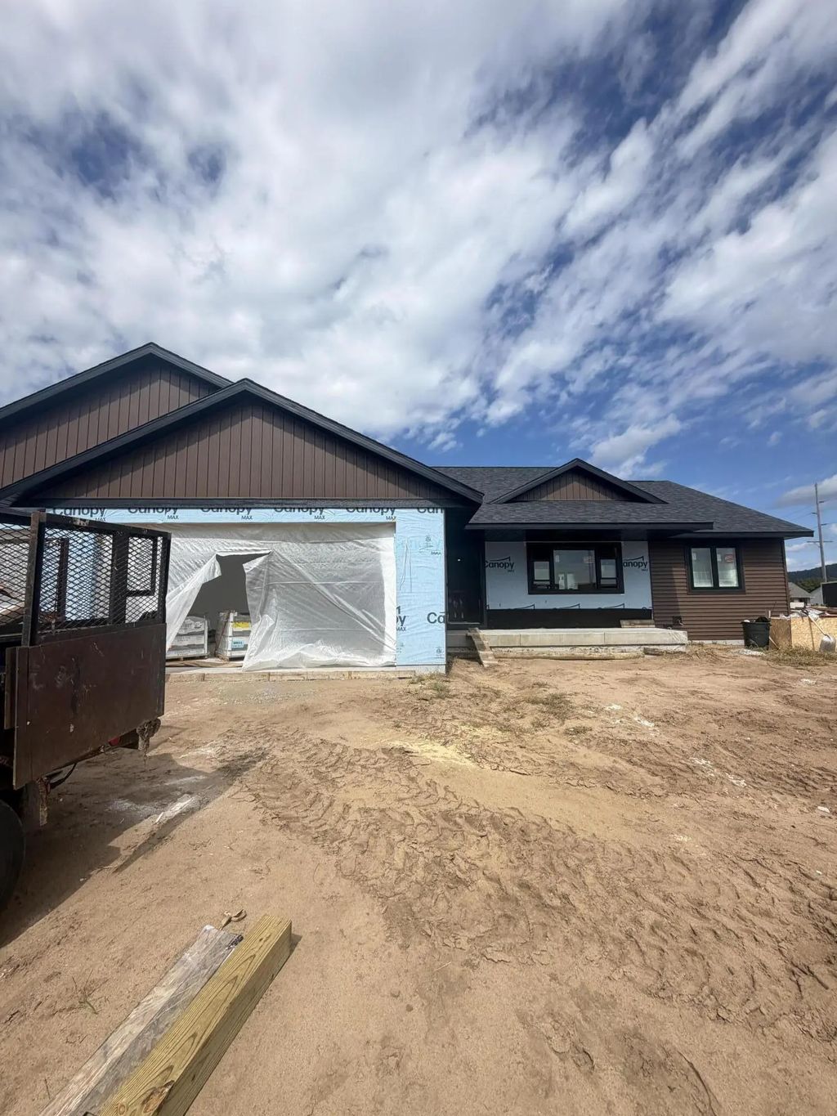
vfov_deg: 102.1
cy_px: 558
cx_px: 418
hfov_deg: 85.7
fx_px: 451
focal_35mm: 14
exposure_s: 1/970
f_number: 2.2
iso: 25
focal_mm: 2.22
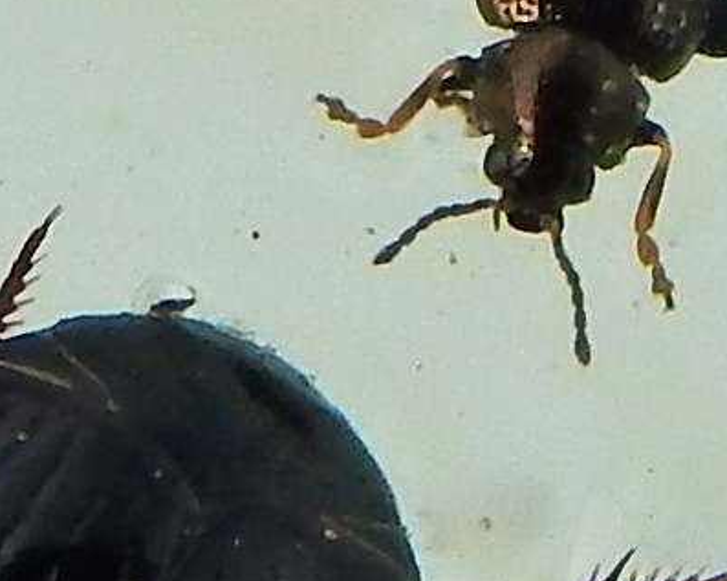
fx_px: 4193
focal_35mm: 195
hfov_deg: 9.9
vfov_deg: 7.9
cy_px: 16
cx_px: 586
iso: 125
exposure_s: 1/800
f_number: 4.4
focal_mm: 16.6
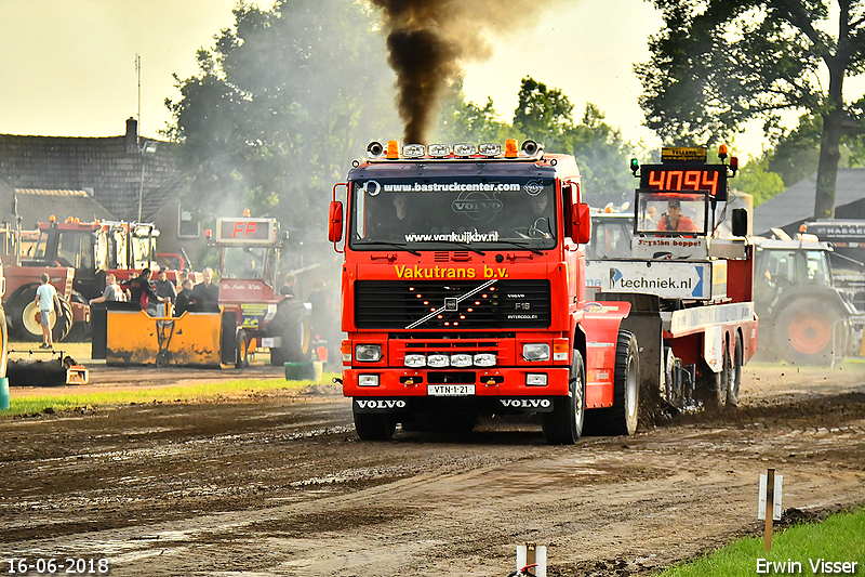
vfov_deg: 5.9
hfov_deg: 8.9
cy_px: 288
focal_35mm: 232
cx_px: 432
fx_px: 5585
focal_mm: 155
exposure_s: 1/5000
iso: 1600
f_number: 5.6
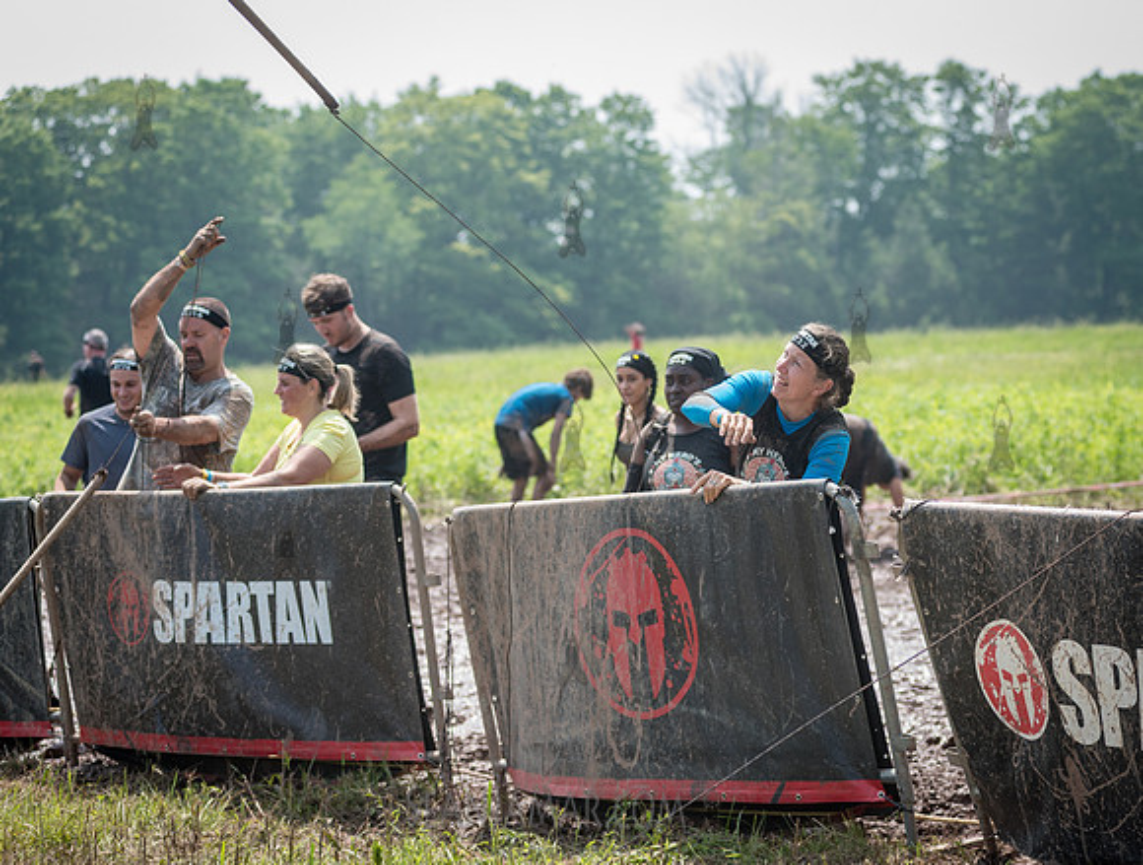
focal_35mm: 105
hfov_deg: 18.7
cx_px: 677
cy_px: 452
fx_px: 3475
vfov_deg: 14.2
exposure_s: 1/1250
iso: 400
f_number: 4
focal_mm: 92
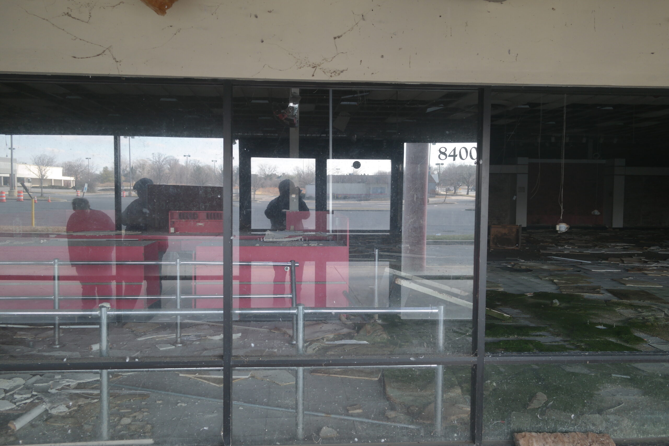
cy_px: 223
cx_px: 334
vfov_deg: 43.6
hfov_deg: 61.9
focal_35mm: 30
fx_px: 557
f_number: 3.5
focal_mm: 20
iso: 200
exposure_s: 1/60
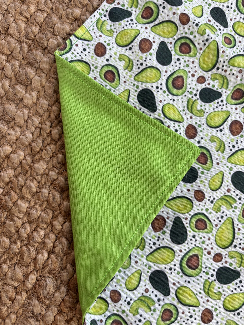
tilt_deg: -84.3
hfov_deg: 53.1
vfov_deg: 67.3
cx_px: 122
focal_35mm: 26
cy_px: 162
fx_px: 244
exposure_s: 1/120
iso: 100
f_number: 1.6
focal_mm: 5.96
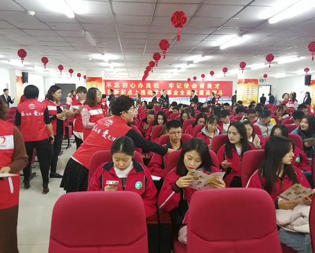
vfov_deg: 50.0
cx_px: 155
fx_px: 271
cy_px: 130
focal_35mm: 29
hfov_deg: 60.4
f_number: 2.2
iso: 500
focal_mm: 3.95
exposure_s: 1/33.3
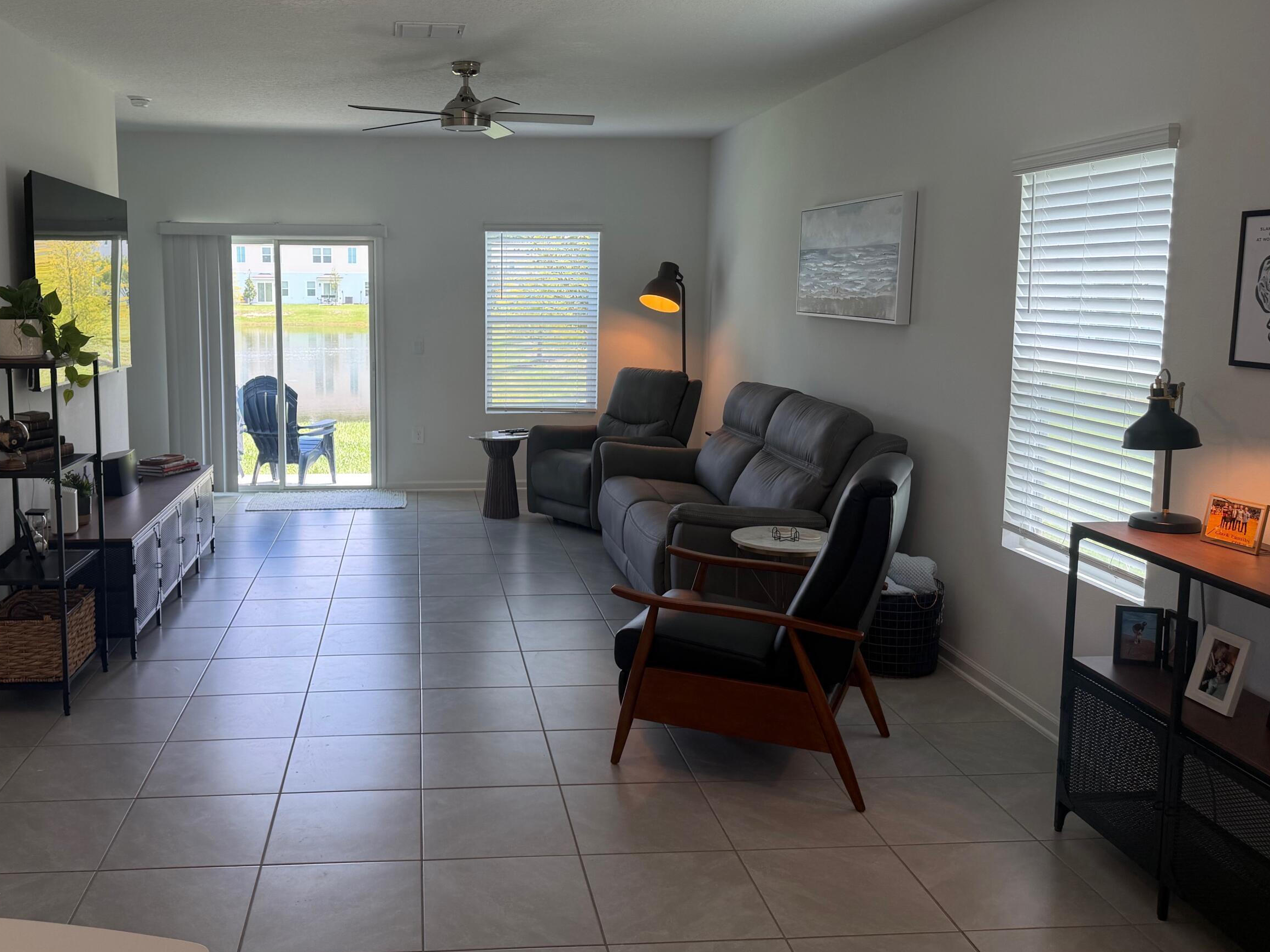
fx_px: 1137
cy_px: 419
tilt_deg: -5.6
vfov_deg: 45.4
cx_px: 489
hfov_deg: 57.7
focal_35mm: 31
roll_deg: +0.1
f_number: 1.78
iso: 64
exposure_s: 1/166
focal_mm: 6.76
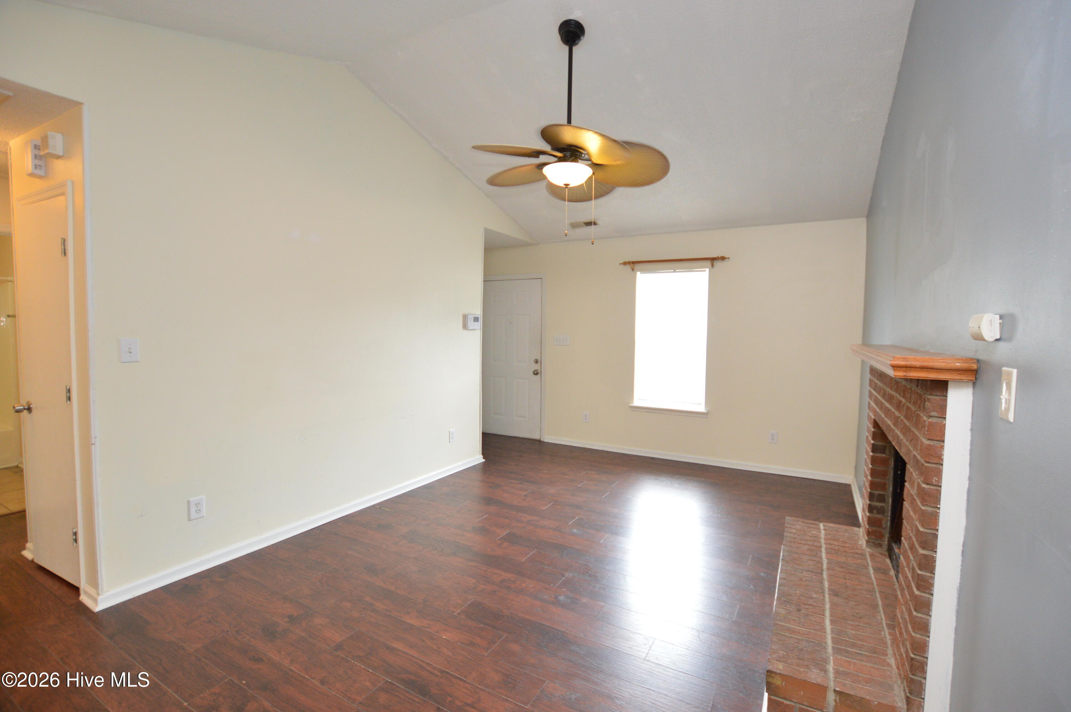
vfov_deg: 77.2
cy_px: 356
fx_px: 446
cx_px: 536
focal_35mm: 15
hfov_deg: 100.4
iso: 800
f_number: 3.5
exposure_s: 1/60
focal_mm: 10
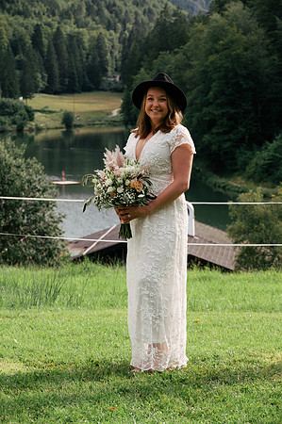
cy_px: 212
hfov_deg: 13.4
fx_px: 1201
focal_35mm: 102
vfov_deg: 20.0
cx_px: 141
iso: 500
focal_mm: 102
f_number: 10
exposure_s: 1/250
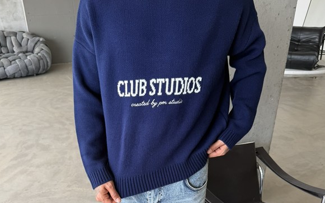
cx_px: 159
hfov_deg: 55.3
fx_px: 310
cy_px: 169
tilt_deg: -29.6
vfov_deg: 34.8
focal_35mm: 35
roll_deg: +0.7
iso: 64
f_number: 1.78
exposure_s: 1/121
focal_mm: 6.76
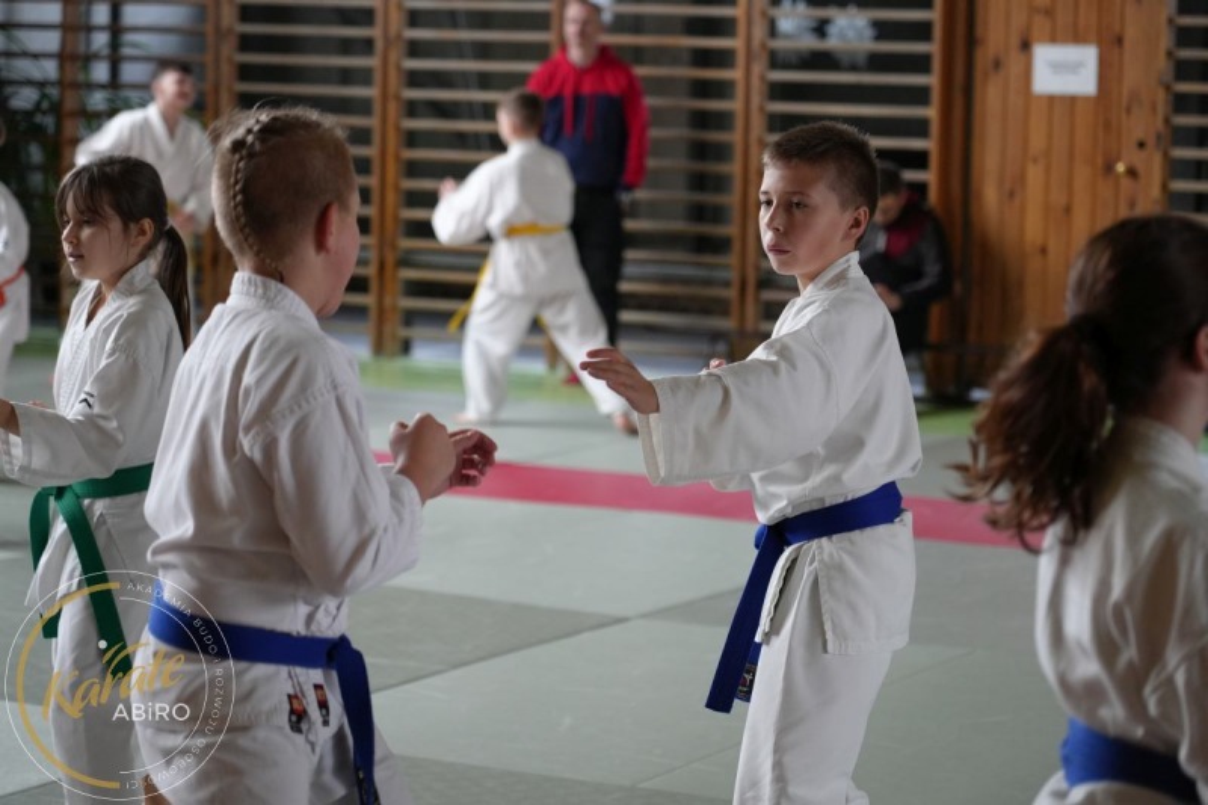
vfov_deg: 13.0
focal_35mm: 105
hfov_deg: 19.5
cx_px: 604
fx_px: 3522
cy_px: 402
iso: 2500
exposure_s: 1/160
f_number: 4
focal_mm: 105
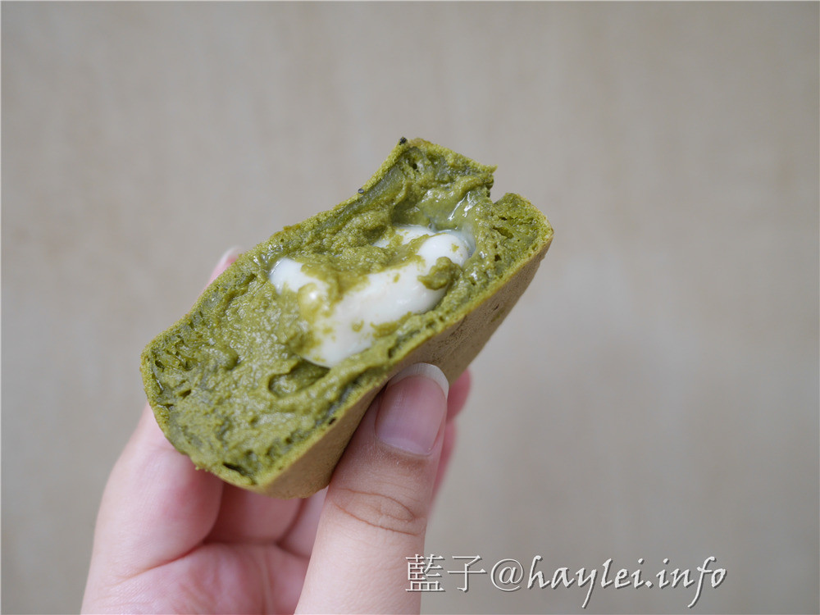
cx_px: 410
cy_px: 308
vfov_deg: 46.8
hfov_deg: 60.0
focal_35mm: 30
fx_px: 711
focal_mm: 15
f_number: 2.5
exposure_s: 1/250
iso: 200
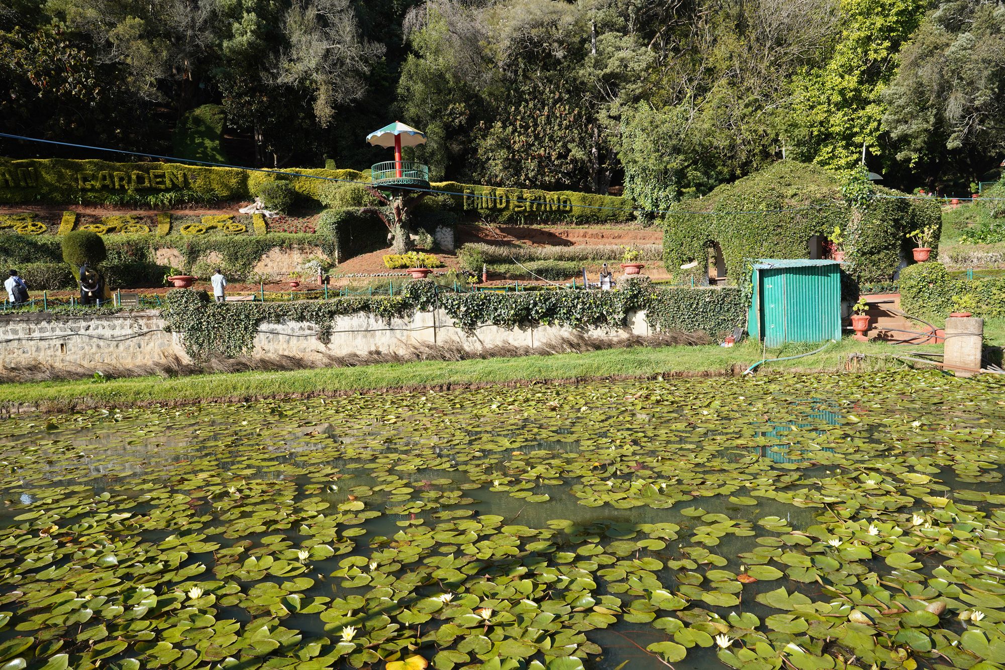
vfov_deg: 53.1
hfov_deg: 73.7
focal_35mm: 24
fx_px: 670
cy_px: 335
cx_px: 502
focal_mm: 24
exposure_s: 1/100
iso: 200
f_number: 11
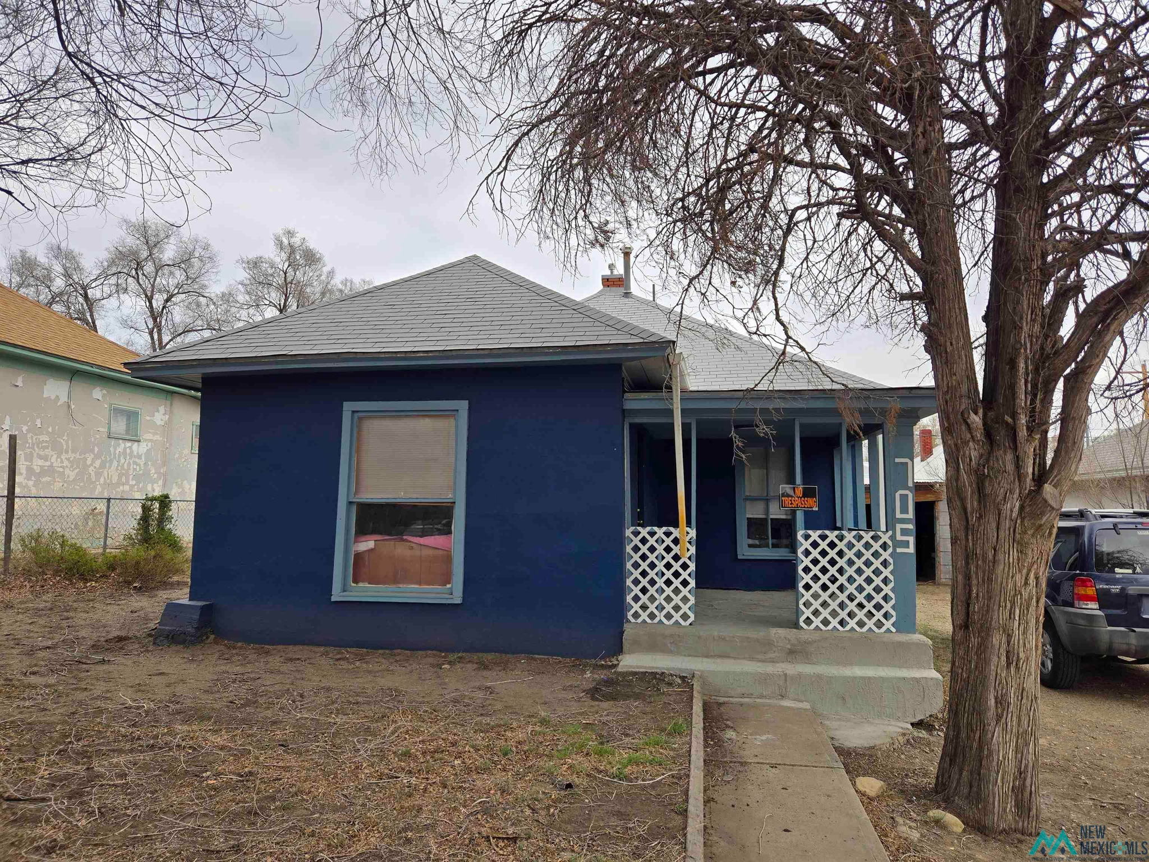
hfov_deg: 73.9
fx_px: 763
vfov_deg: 58.9
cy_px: 431
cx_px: 574
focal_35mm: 23
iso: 25
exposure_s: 1/960
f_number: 1.8
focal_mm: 5.4
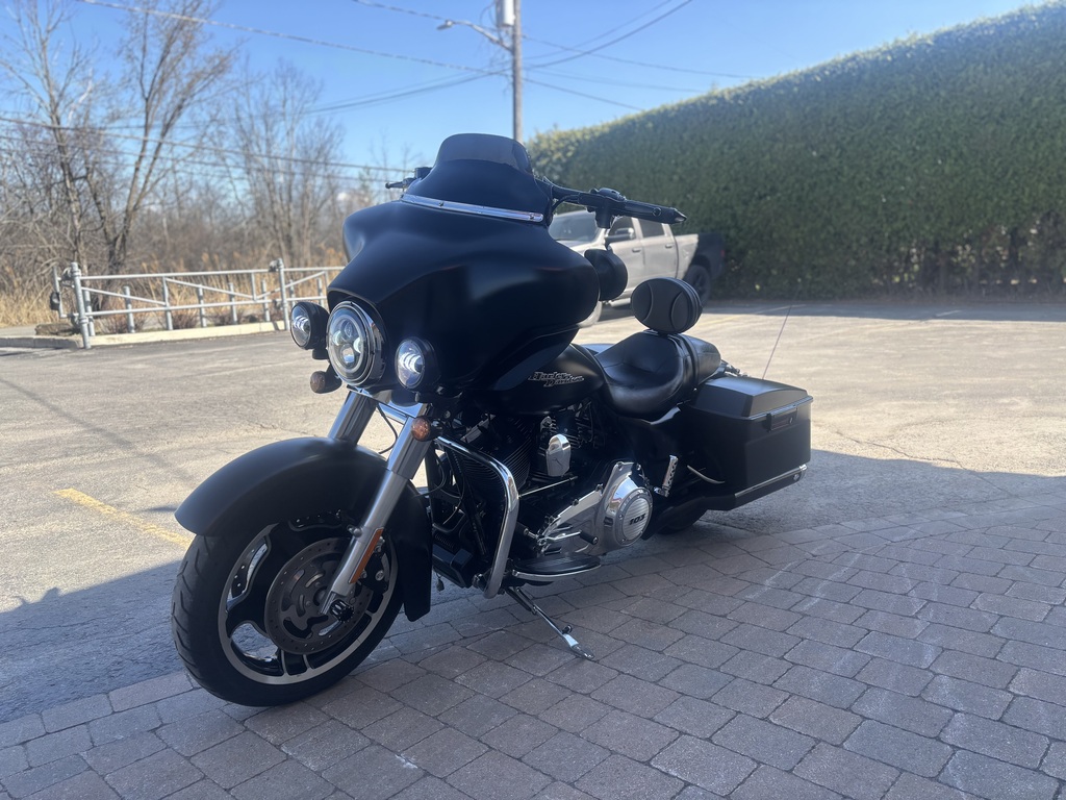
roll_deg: +2.3
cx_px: 533
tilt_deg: -10.2
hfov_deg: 67.3
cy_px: 400
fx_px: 801
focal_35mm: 26
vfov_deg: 53.1
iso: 50
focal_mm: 5.96
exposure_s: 1/988
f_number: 1.6
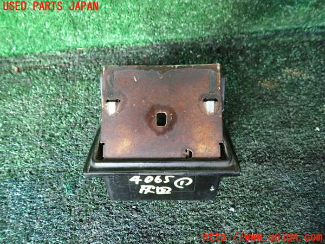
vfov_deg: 54.9
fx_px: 235
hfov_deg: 69.4
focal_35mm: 25
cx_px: 162
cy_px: 122
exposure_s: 1/30
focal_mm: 4.5
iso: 640
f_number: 2
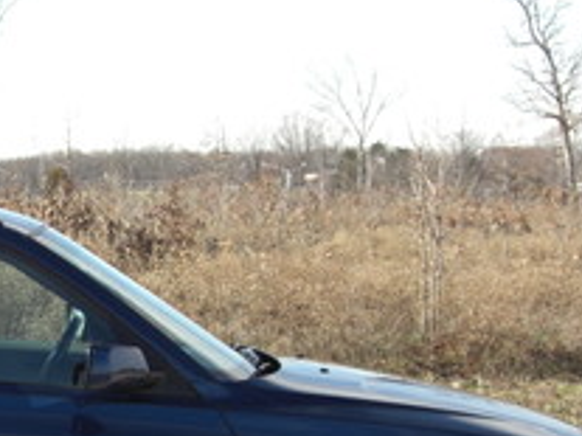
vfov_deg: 13.2
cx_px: -45
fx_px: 1865
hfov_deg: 17.2
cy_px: 395
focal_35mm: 111
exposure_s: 1/200
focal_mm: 9.5
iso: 80
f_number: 4.4
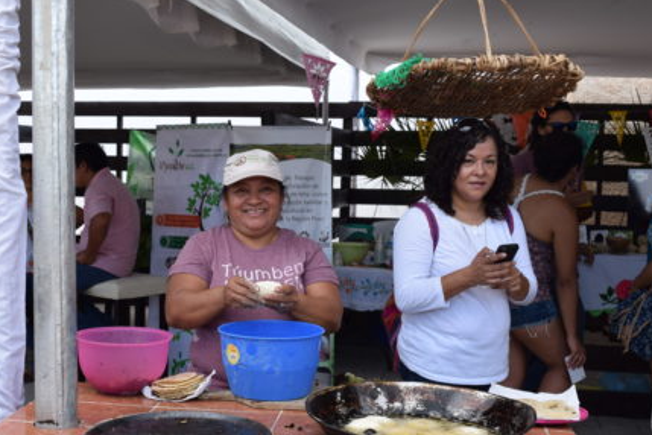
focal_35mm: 52
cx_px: 243
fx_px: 942
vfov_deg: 25.9
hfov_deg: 37.9
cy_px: 262
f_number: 8
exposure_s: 1/250
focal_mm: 24
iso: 200
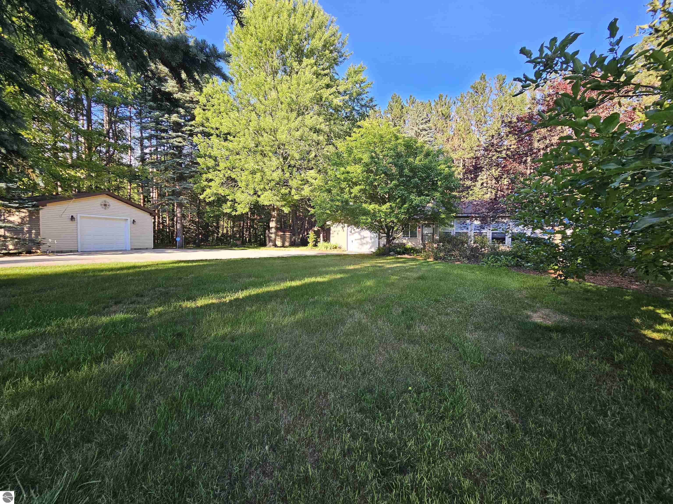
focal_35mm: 13
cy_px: 252
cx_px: 336
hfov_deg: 106.2
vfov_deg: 89.9
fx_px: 253
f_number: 2.2
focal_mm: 2.2
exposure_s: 1/208
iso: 50
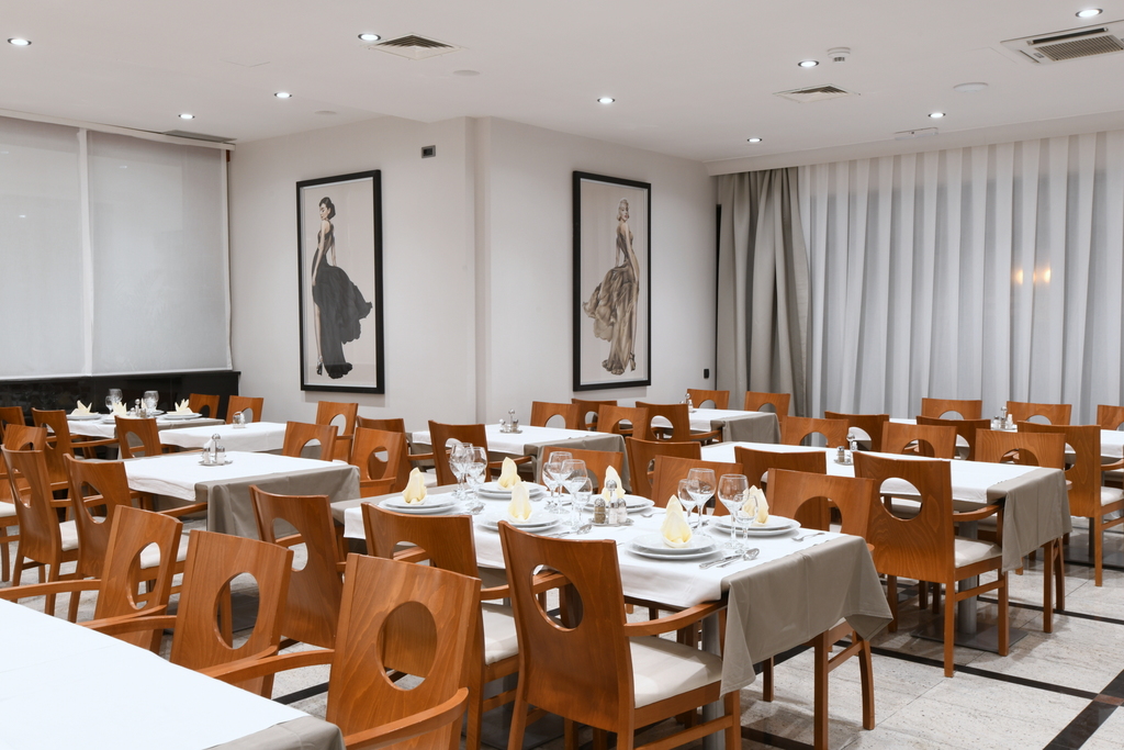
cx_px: 562
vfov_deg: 37.9
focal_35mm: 35
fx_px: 1093
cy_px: 375
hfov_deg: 54.4
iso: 200
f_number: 16
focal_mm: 35
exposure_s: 1
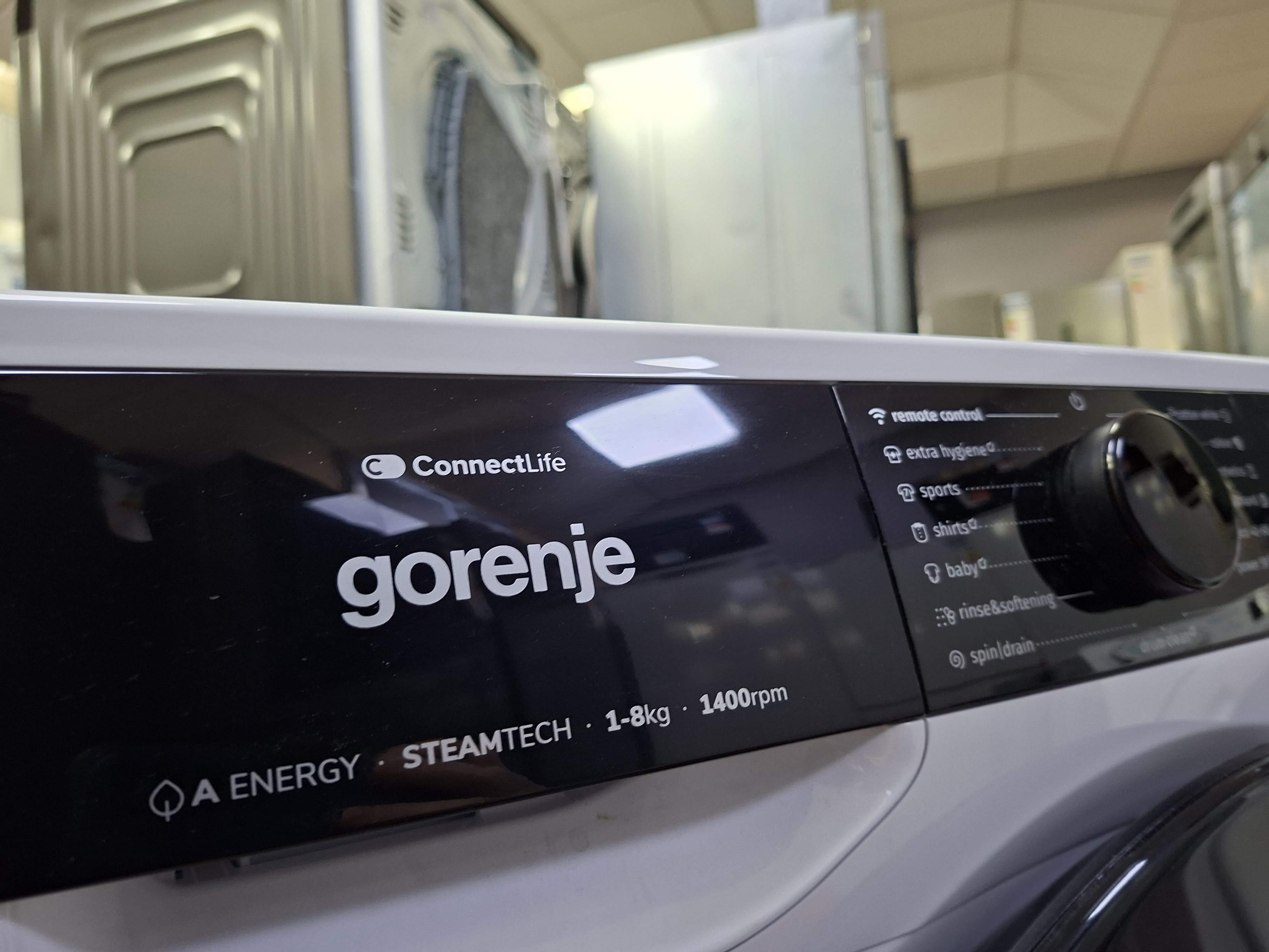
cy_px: 476
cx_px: 634
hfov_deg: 73.9
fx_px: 843
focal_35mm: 23
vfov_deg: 58.9
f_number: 1.8
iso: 250
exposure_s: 1/50
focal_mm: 5.54
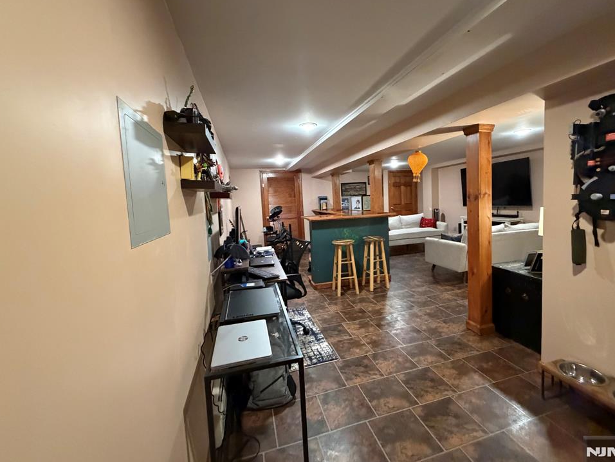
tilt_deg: -3.4
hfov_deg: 98.1
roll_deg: +3.1
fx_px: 266
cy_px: 220
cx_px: 319
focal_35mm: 15
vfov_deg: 81.7
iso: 1000
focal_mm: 2.22
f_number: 2.2
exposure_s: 1/60
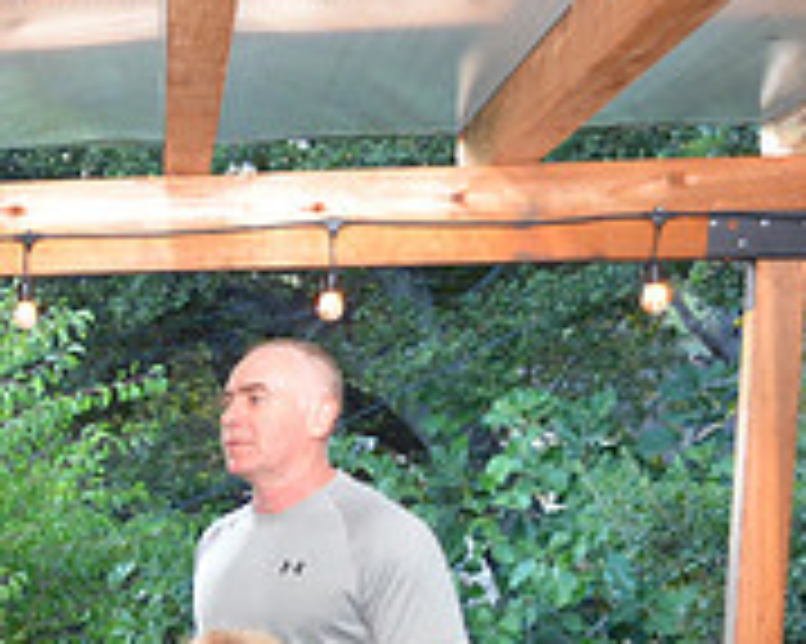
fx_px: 1955
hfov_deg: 20.9
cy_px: 694
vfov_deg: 18.1
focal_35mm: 82
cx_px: -279
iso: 720
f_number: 4
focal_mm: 18
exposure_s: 1/60
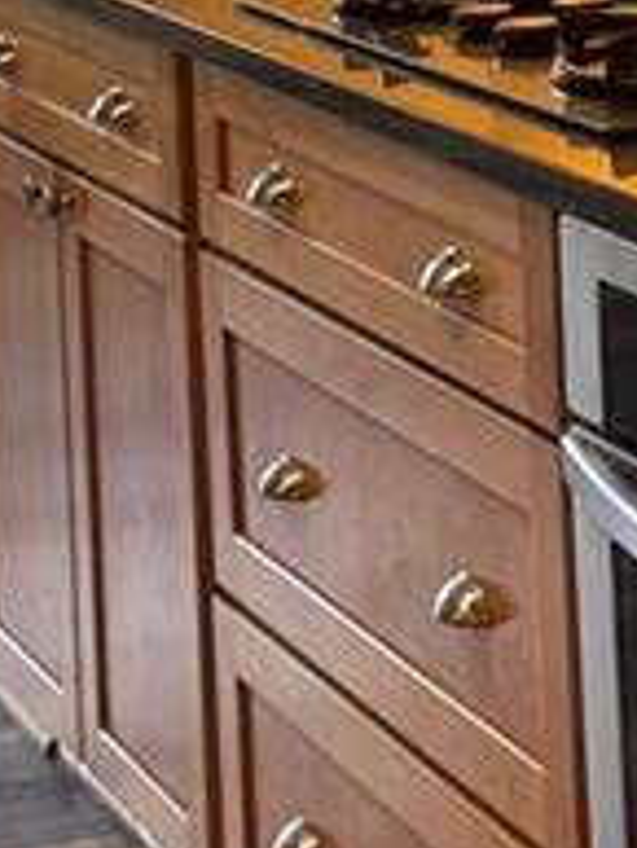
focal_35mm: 149
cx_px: 452
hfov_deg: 10.0
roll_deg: +3.7
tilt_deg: -5.0
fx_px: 3652
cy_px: -149
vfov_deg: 12.9
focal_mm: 6.76
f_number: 1.78
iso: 125
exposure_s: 1/60
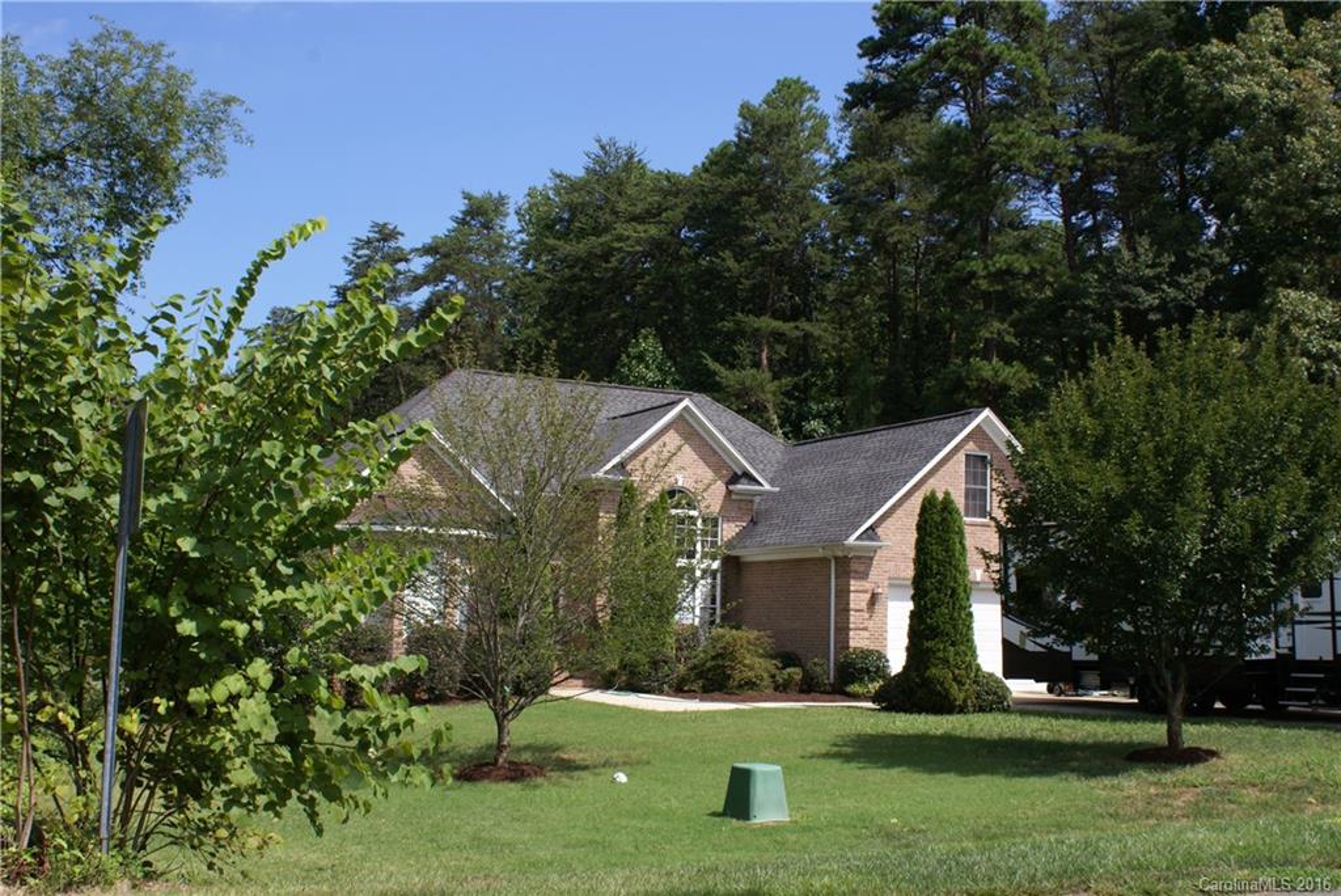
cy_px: 448
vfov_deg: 34.3
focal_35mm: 39
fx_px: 1454
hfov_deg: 49.5
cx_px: 670
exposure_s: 1/80
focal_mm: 26
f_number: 9
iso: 100
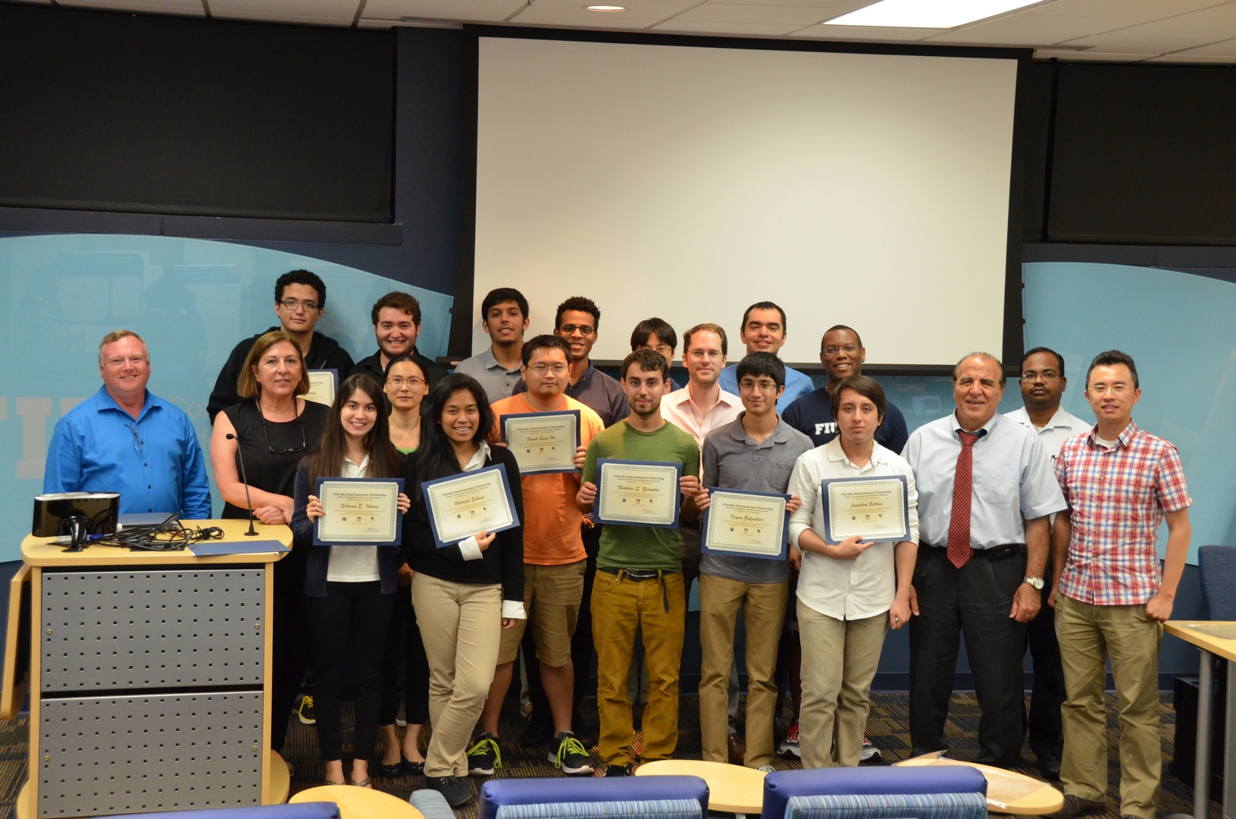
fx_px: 1799
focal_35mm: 52
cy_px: 410
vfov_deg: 25.6
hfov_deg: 37.9
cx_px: 618
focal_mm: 35
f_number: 6.3
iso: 2000
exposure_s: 1/60
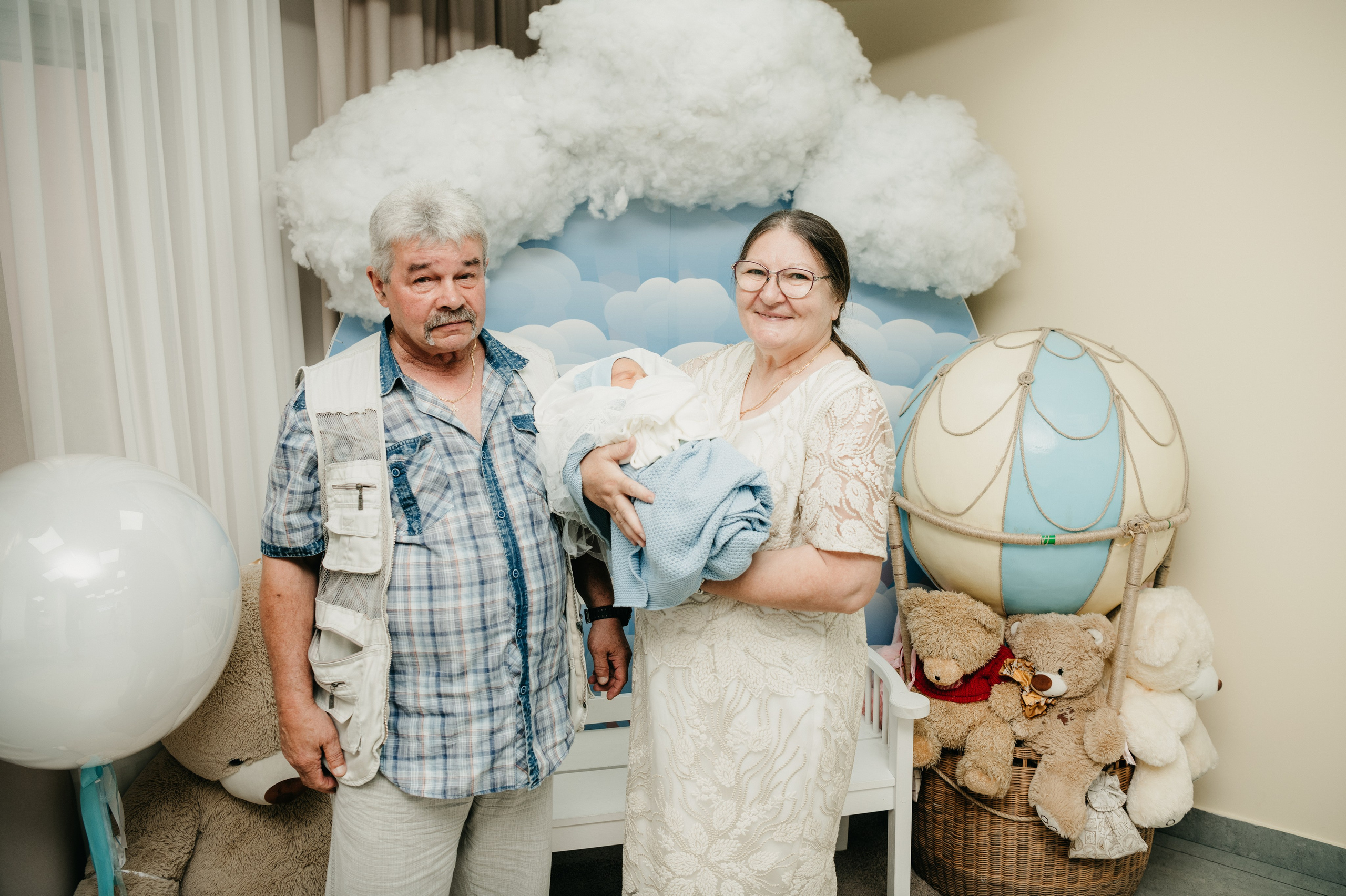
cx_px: 716
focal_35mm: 28
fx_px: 1035
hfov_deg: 66.0
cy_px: 418
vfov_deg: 46.8
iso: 160
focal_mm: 26
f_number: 4
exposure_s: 1/160
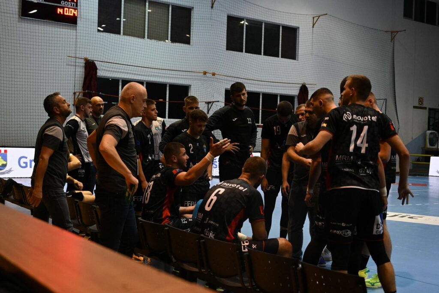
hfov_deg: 44.5
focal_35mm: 44
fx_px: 536
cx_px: 220
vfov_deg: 30.5
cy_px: 146
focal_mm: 44
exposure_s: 1/800
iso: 5000
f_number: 4
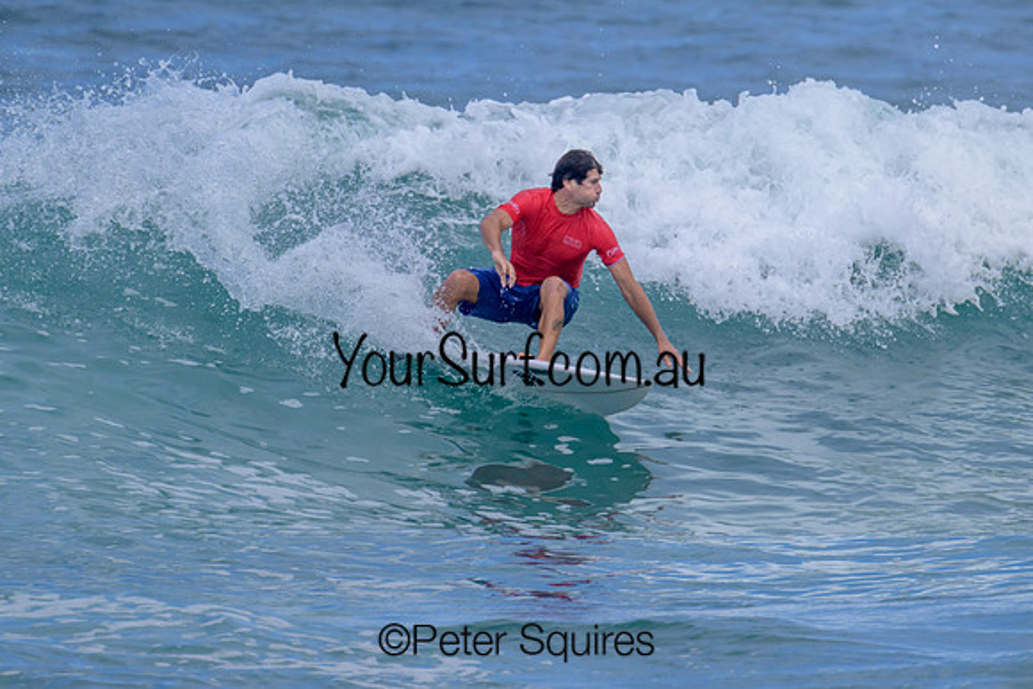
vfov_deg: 1.3
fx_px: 31012
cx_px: 668
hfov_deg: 1.9
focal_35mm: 1081
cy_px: 225
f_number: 11
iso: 720
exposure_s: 1/2000
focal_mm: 800
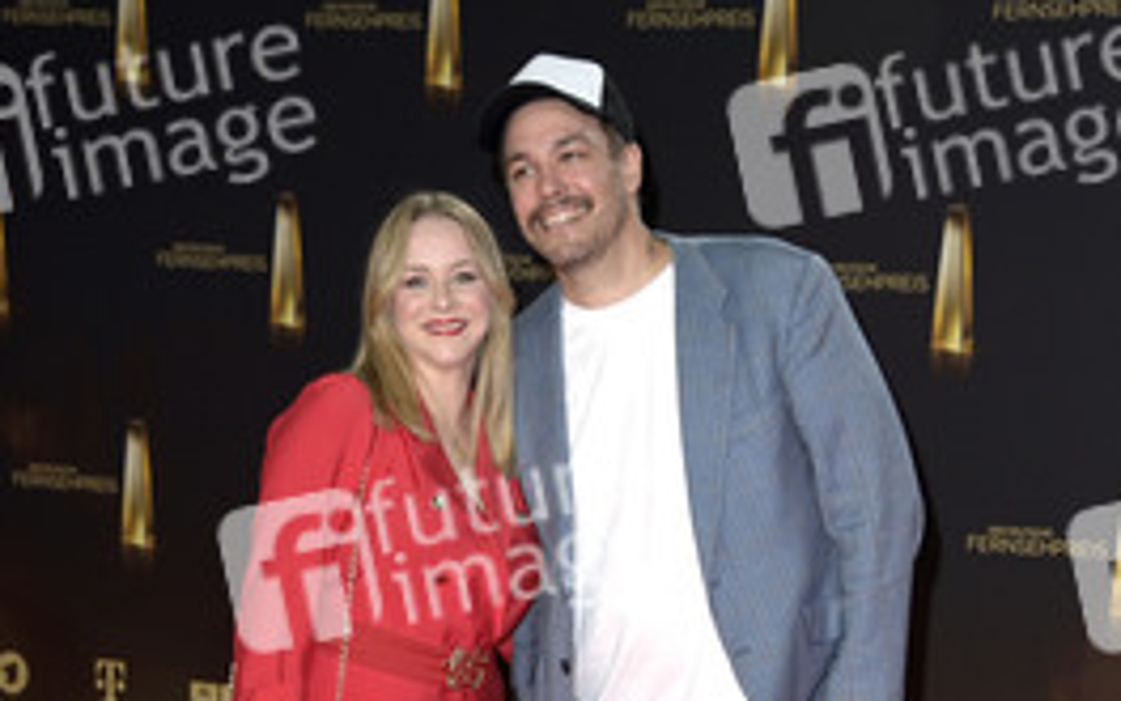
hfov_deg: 15.0
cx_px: 560
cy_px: 765
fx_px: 4247
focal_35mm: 139
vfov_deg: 9.3
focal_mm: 90
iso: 800
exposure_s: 1/250
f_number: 6.3
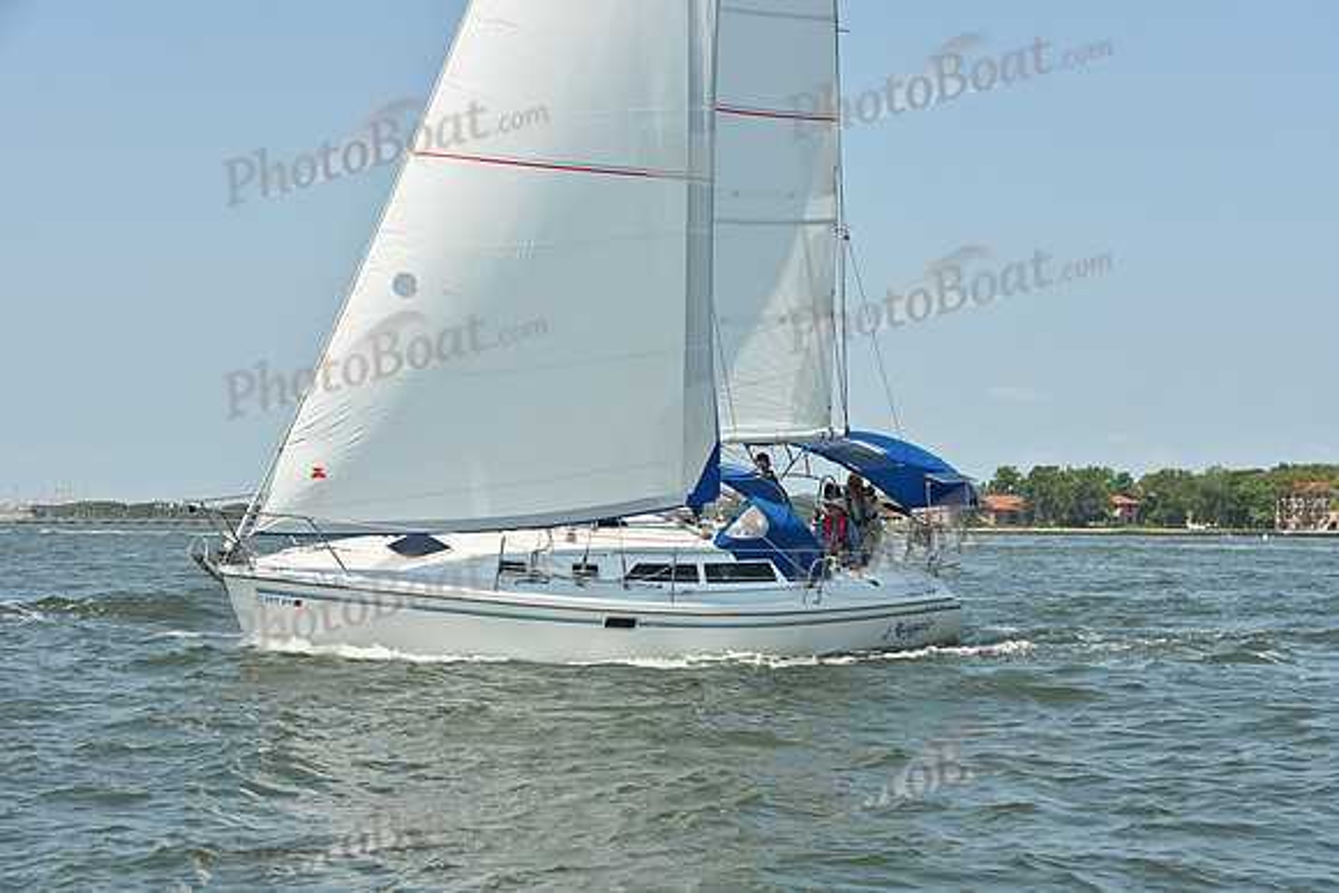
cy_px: 446
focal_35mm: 75
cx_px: 670
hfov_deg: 27.0
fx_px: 2790
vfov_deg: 18.2
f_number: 9
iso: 320
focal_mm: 75
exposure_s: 1/1250
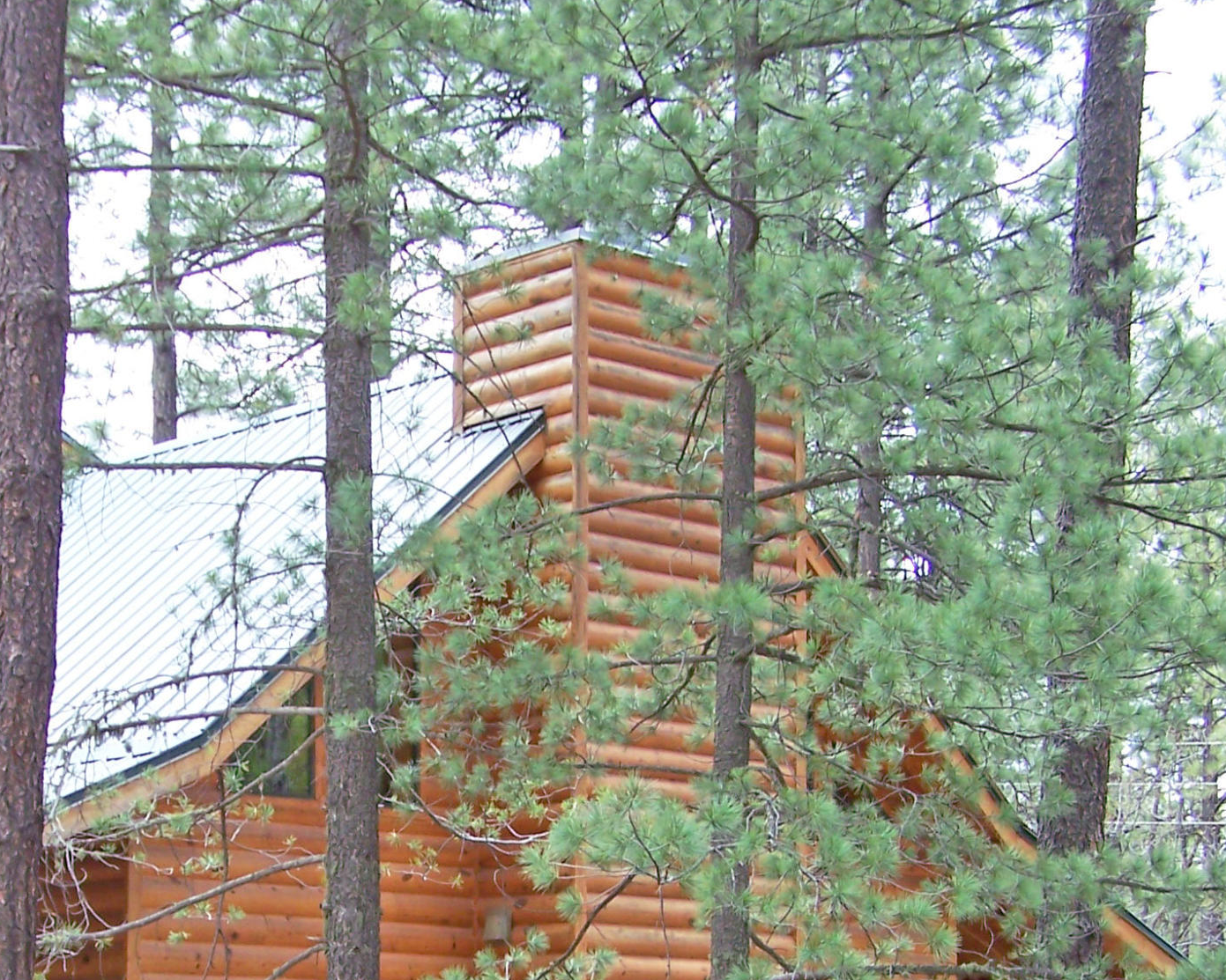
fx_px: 2903
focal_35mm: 80
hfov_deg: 23.4
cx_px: 217
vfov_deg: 18.8
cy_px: 910
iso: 64
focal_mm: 6.3
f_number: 2.8
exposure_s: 1/80
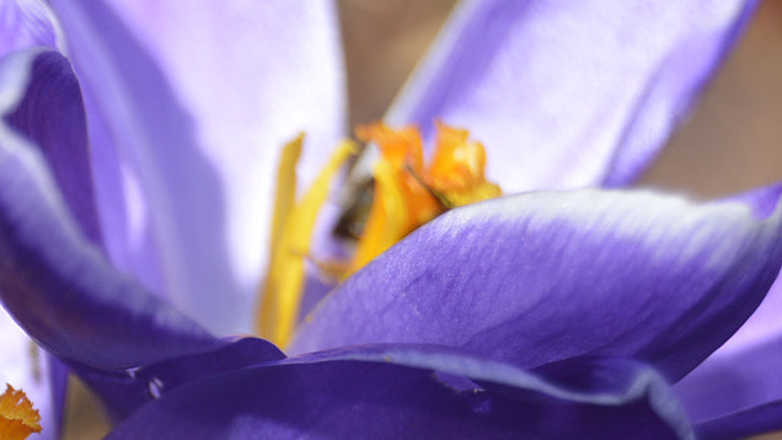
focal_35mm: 217
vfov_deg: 5.6
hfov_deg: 9.8
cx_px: -31
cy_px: 583
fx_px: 4507
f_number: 7.1
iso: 100
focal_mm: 55
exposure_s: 1/200
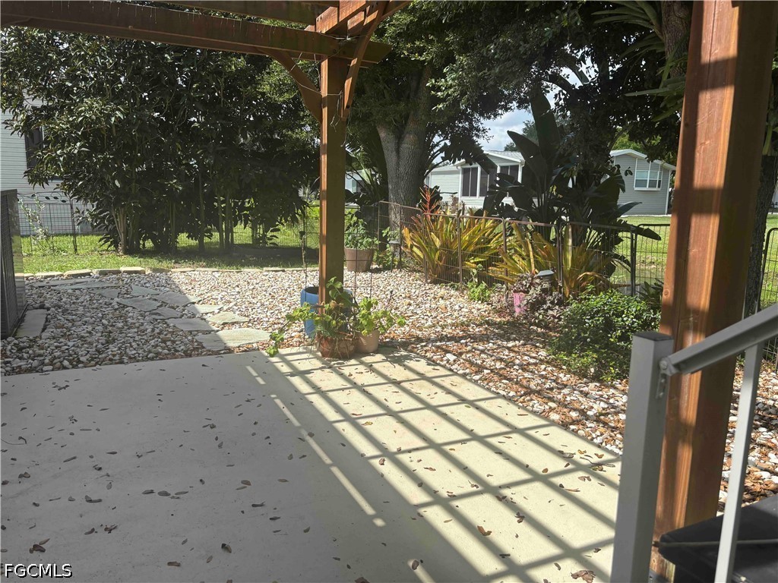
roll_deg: -1.2
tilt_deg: -9.8
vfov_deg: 53.1
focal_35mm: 26
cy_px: 292
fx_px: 584
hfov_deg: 67.3
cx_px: 389
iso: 50
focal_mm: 5.96
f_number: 1.6
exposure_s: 1/2571
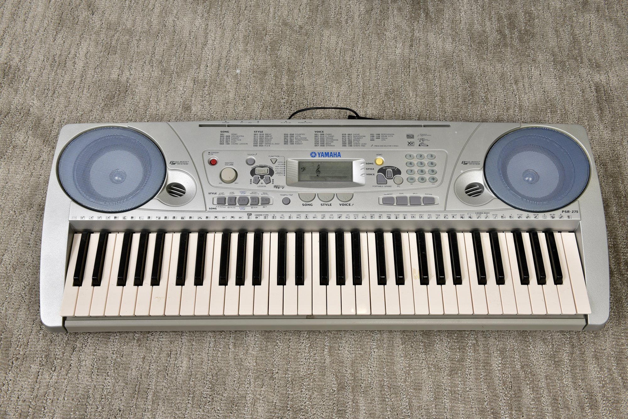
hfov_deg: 53.1
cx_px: 314
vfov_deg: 36.9
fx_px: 628
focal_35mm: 36
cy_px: 210
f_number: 14
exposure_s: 1/60
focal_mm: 36
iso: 100
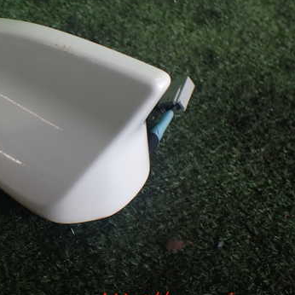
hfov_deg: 35.1
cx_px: 40
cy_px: 120
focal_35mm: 46
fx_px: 444
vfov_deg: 36.7
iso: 125
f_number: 2.3
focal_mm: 5.4
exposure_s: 1/125
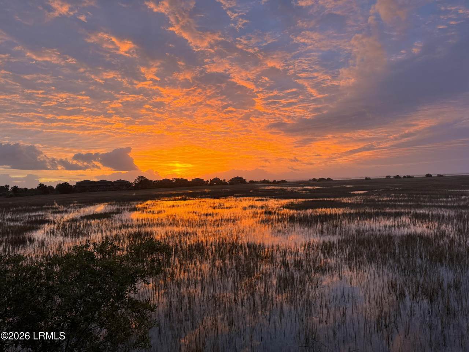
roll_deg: +2.3
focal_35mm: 24
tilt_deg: +0.3
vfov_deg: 56.8
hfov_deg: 71.6
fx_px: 325
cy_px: 176
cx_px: 234
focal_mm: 6.86
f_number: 1.78
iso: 160
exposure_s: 1/121
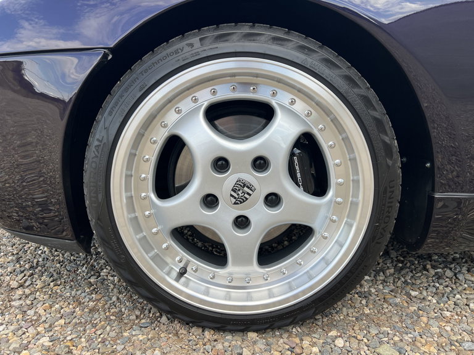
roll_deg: -1.0
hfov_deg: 67.3
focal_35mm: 26
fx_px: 356
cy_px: 178
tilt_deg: -10.1
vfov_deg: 53.1
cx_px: 237
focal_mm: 5.7
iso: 50
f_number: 1.5
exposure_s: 1/859
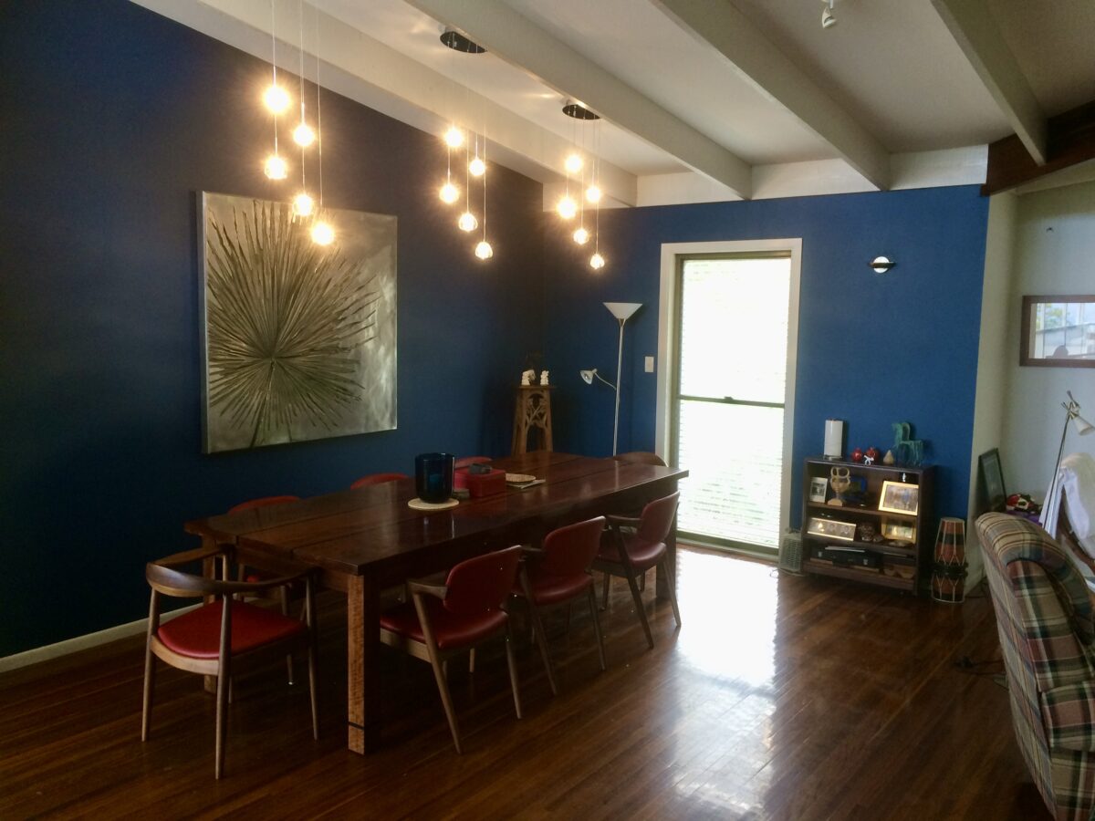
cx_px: 548
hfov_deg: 61.7
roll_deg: -0.5
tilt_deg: -7.4
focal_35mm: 29
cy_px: 410
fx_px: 917
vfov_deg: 48.2
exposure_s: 1/33
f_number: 2.2
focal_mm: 4.15
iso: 50
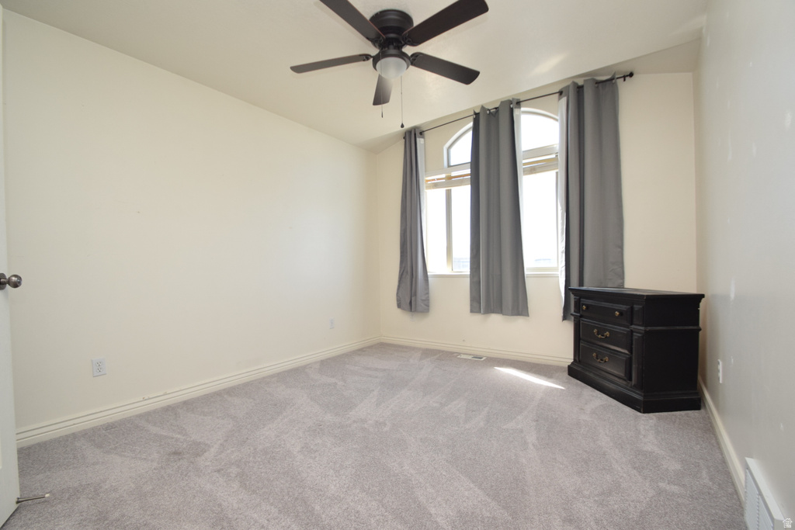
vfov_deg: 77.3
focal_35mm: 15
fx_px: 331
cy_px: 265
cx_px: 398
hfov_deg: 100.4
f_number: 5.6
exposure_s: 1/125
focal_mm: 10
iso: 640
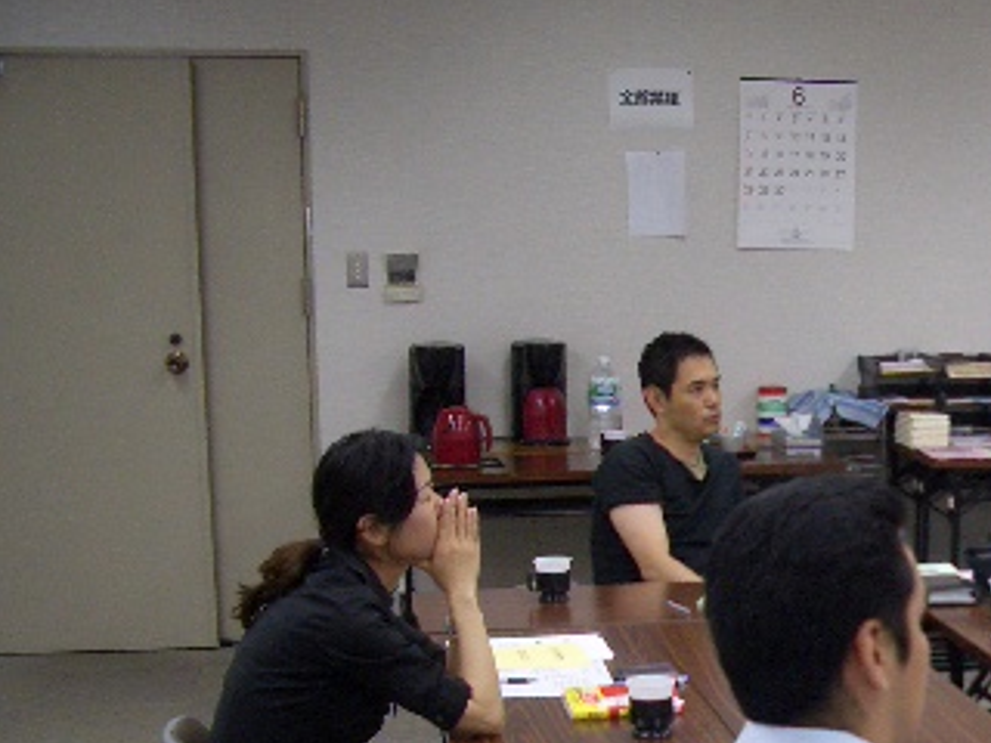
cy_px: 619
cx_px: 988
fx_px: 2004
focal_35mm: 70
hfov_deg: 26.3
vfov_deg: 20.7
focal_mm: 5.8
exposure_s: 1/40
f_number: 2.6
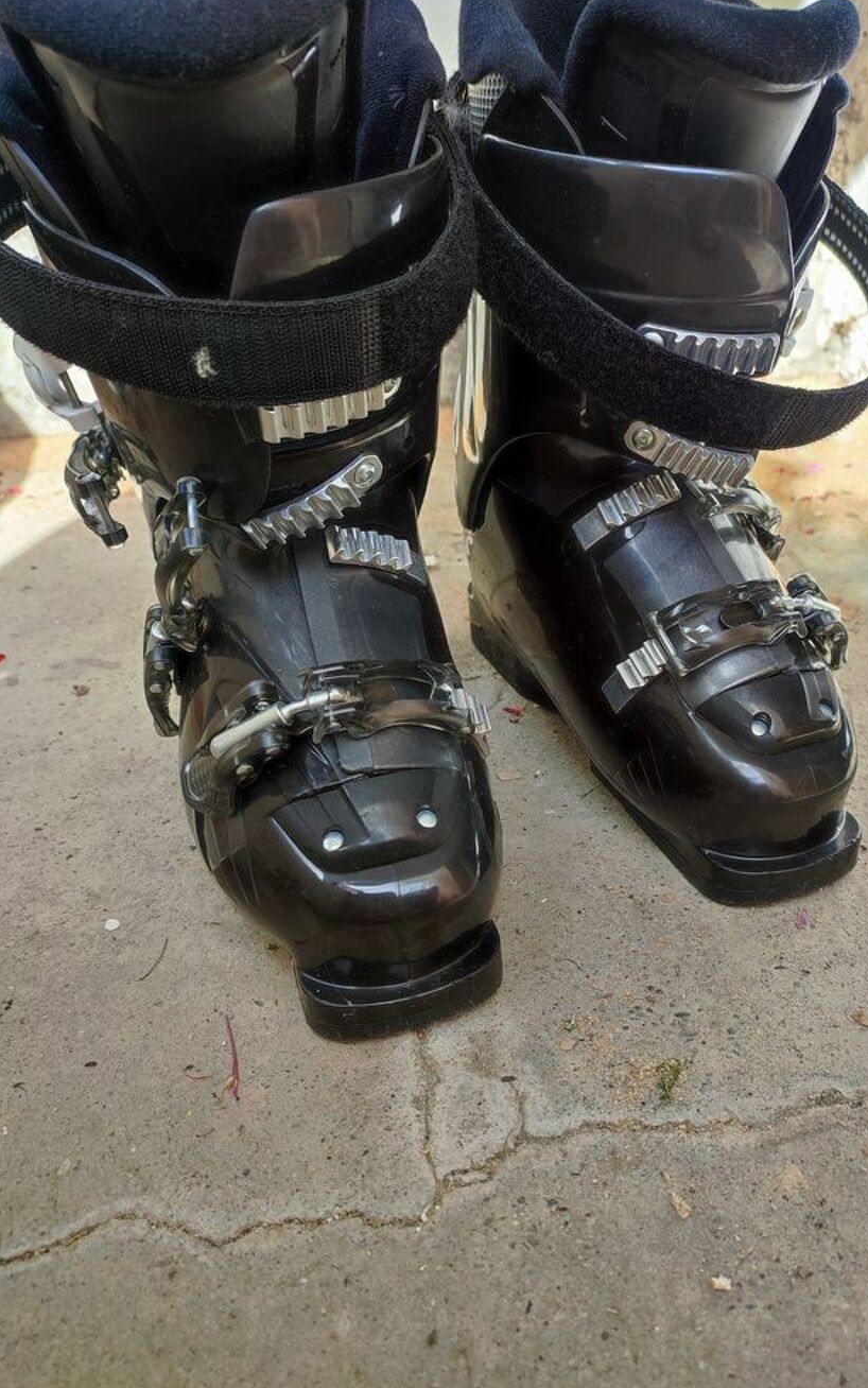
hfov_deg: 45.8
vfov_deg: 68.4
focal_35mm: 27
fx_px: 1021
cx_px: 513
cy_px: 687
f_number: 1.9
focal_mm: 6.04
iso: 61
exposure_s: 1/50
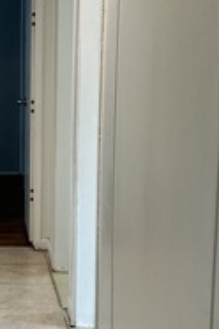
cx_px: -9
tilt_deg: -11.6
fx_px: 785
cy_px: 184
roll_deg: -0.6
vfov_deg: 23.6
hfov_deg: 15.5
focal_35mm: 86
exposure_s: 1/60
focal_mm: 6.86
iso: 125
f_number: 1.78
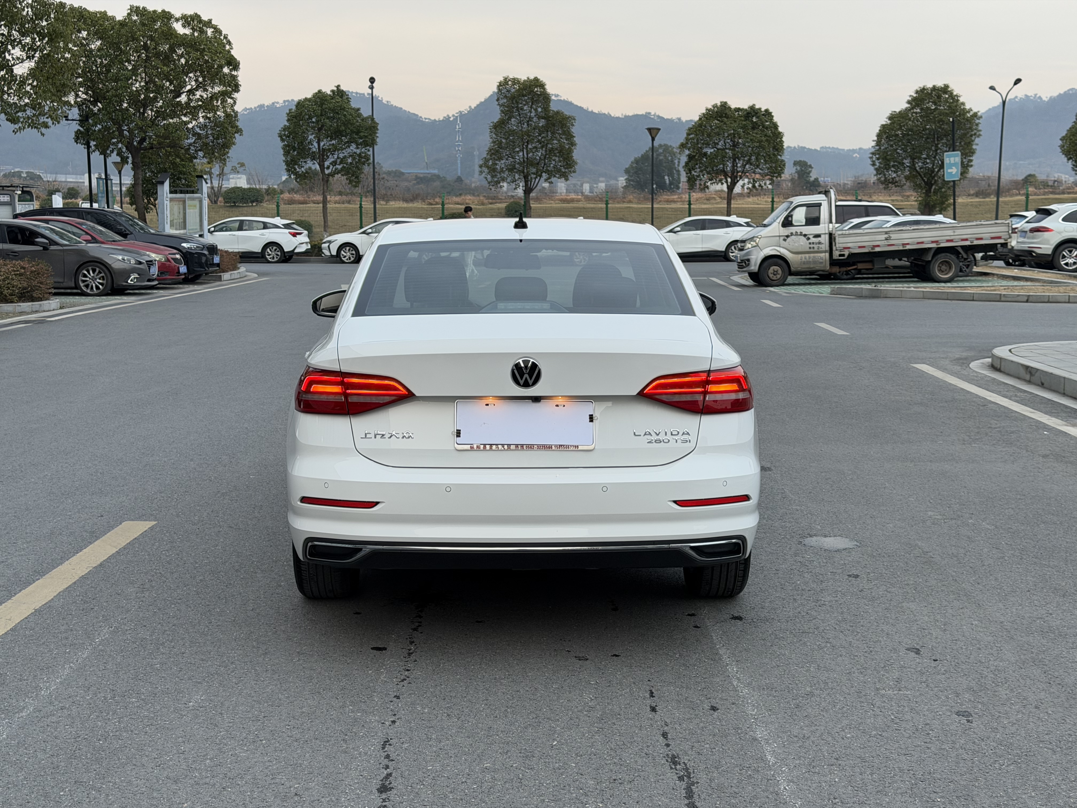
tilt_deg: -7.8
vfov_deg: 30.3
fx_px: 1493
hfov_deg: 39.7
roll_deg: -0.5
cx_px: 538
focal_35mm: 48
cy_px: 404
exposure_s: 1/122
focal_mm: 6.76
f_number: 1.78
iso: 64
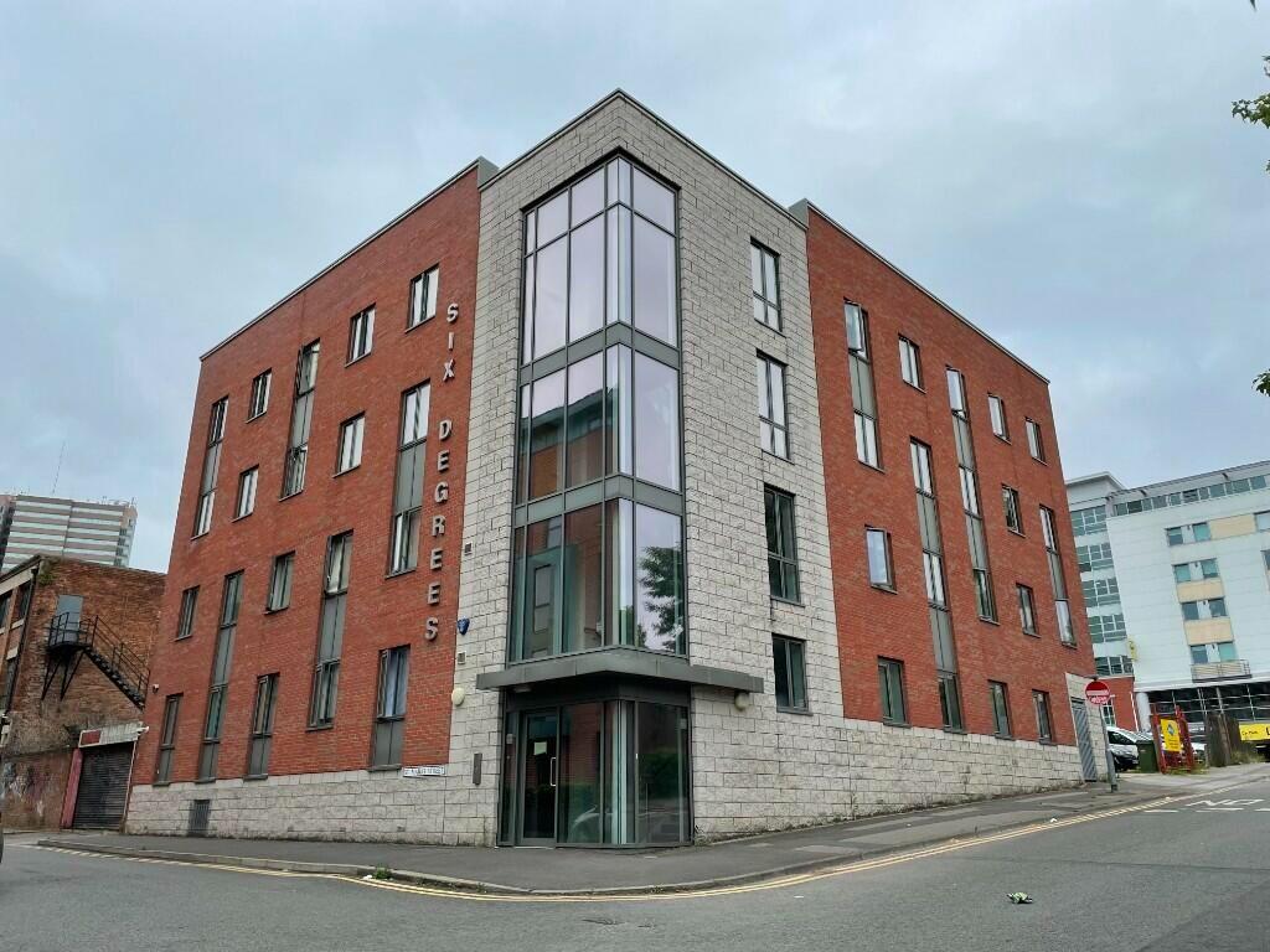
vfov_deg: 53.1
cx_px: 635
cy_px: 476
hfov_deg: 67.3
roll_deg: +0.2
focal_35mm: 26
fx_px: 954
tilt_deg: +19.7
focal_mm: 4.2
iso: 32
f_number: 1.6
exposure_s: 1/2451
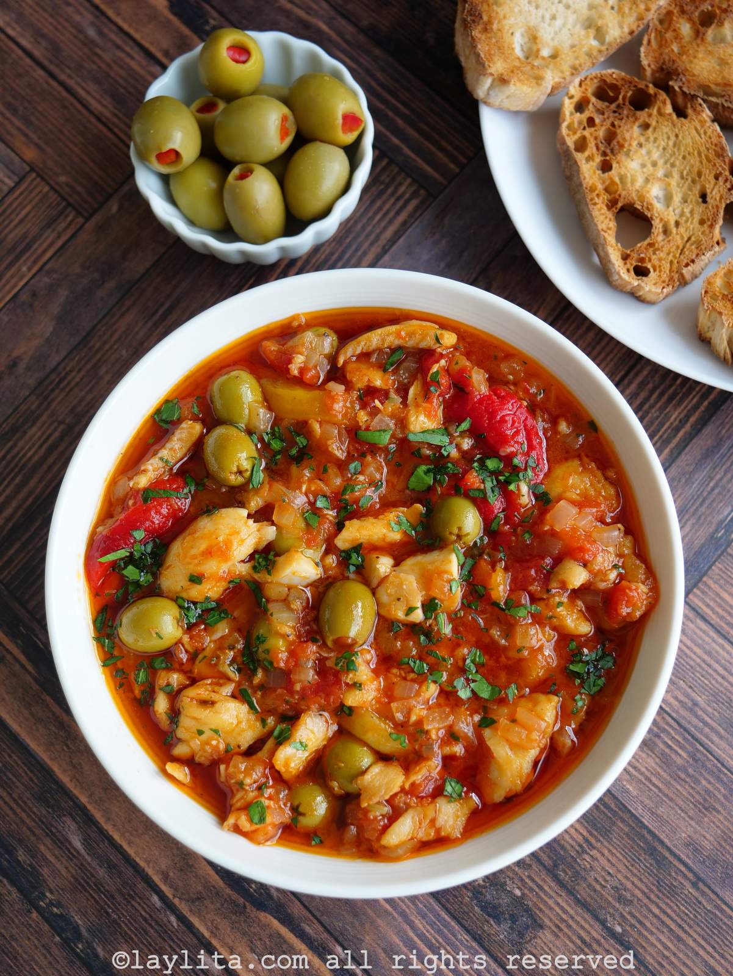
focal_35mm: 32
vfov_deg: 56.8
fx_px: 903
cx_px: 366
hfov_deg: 44.2
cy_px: 488
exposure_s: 1/125
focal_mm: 16
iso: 200
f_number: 3.2
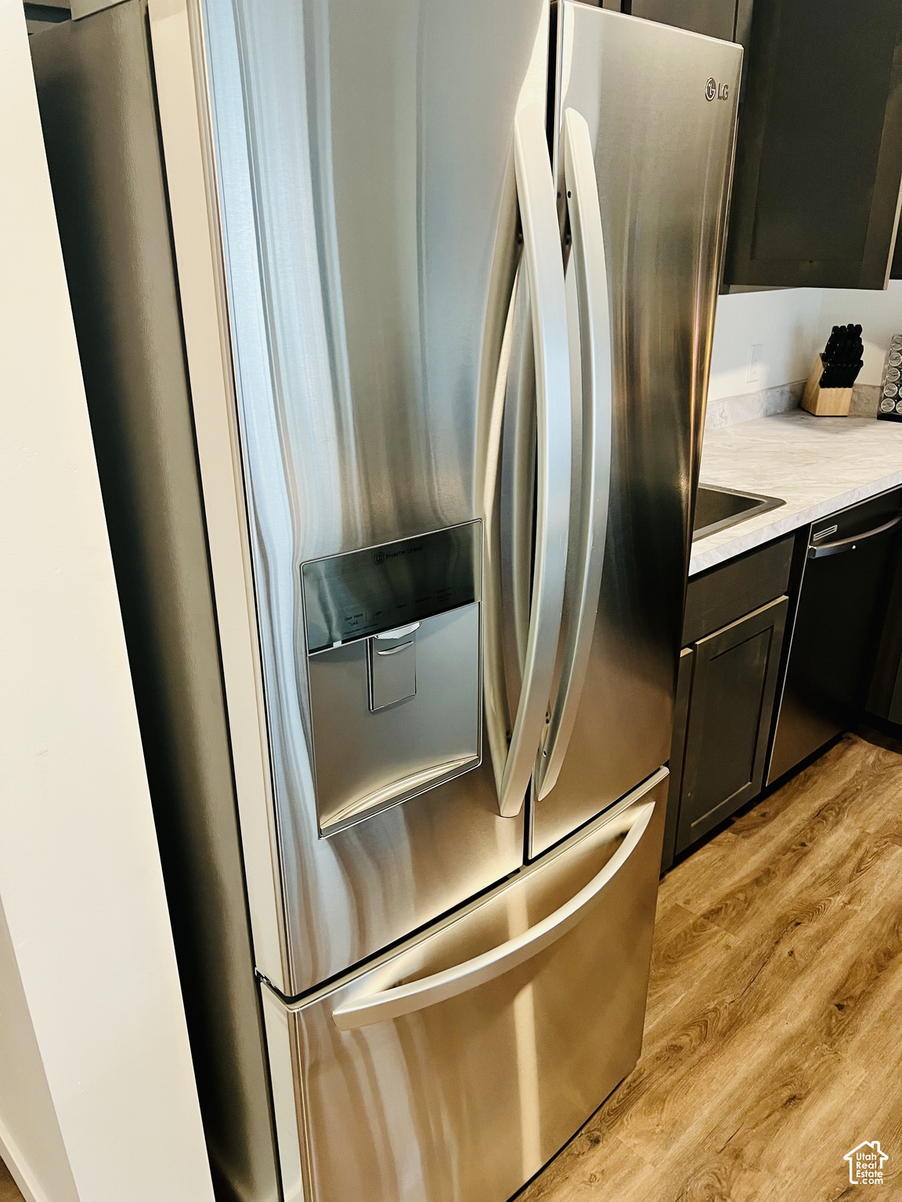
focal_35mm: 26
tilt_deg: -22.4
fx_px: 903
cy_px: 601
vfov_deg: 67.3
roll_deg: +1.4
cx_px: 451
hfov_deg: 53.1
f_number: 1.5
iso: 250
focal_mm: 5.7
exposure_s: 1/59
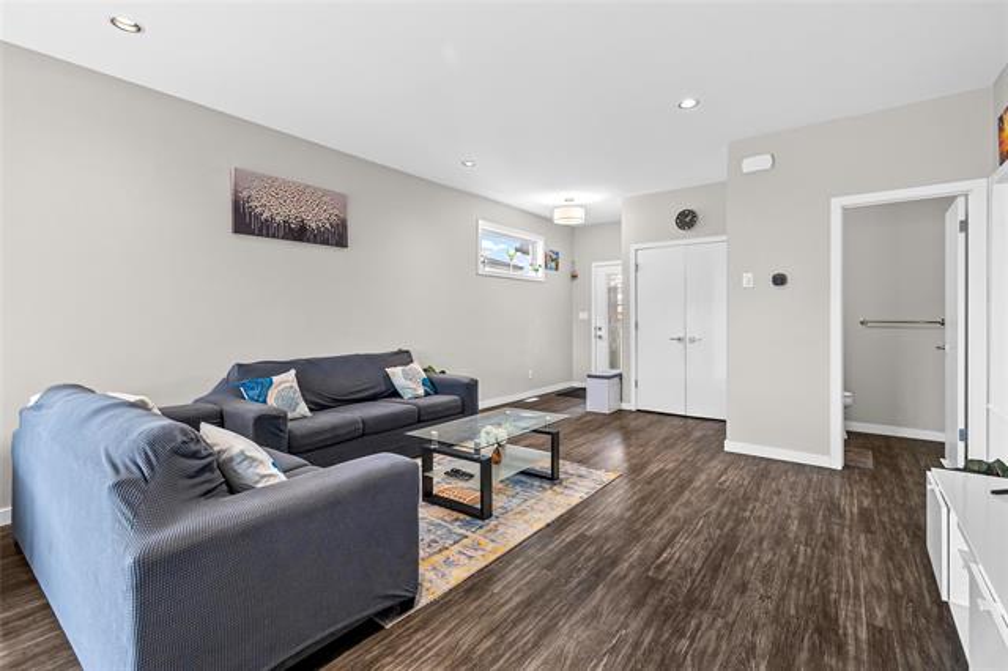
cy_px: 336
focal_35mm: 15
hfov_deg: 100.4
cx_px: 504
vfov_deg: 77.3
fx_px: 420
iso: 640
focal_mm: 10
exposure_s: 1/10
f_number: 7.1
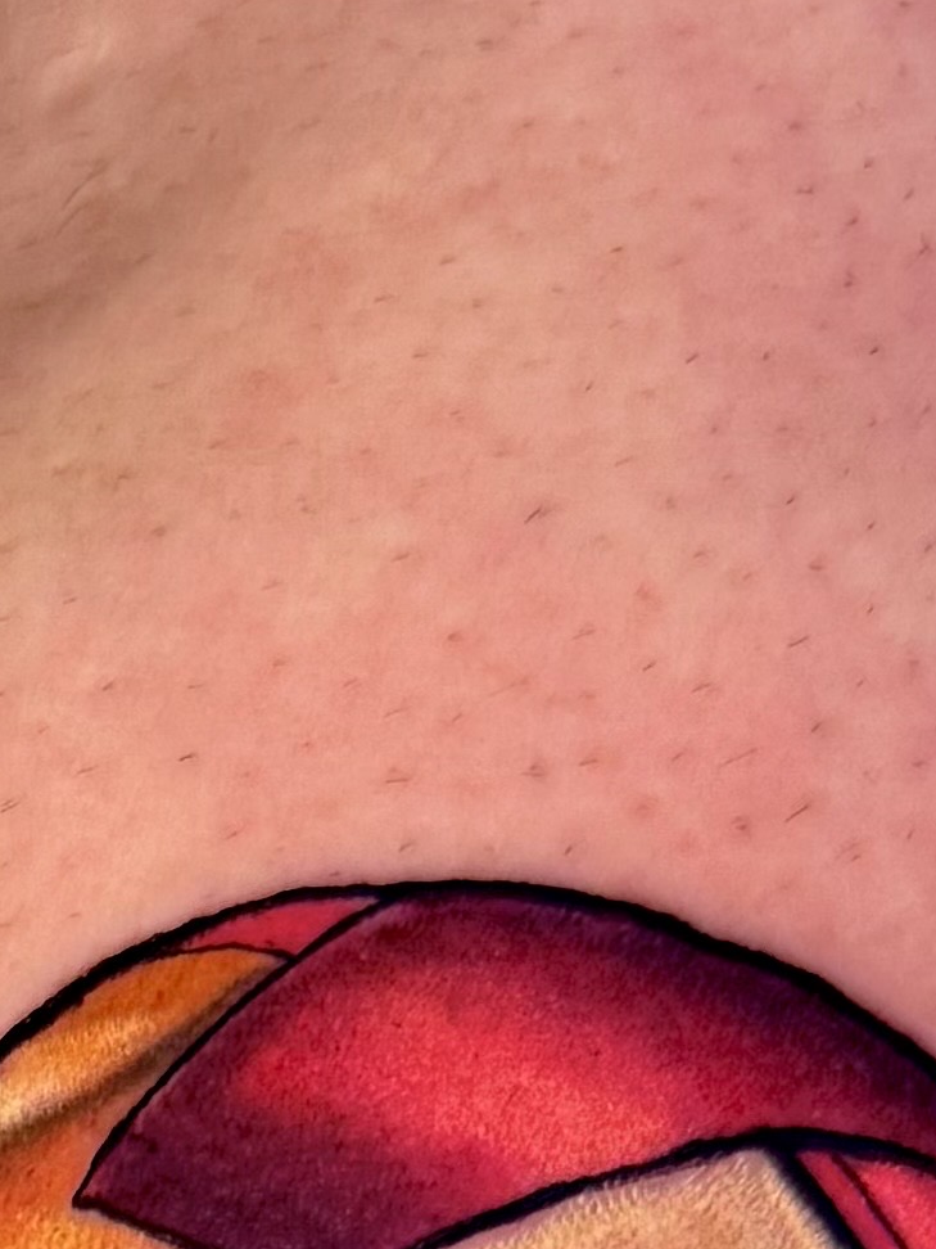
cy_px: 2741
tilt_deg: -68.0
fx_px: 5083
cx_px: -342
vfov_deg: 12.0
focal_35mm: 141
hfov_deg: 10.3
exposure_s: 1/60
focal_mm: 6.76
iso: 250
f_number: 1.78
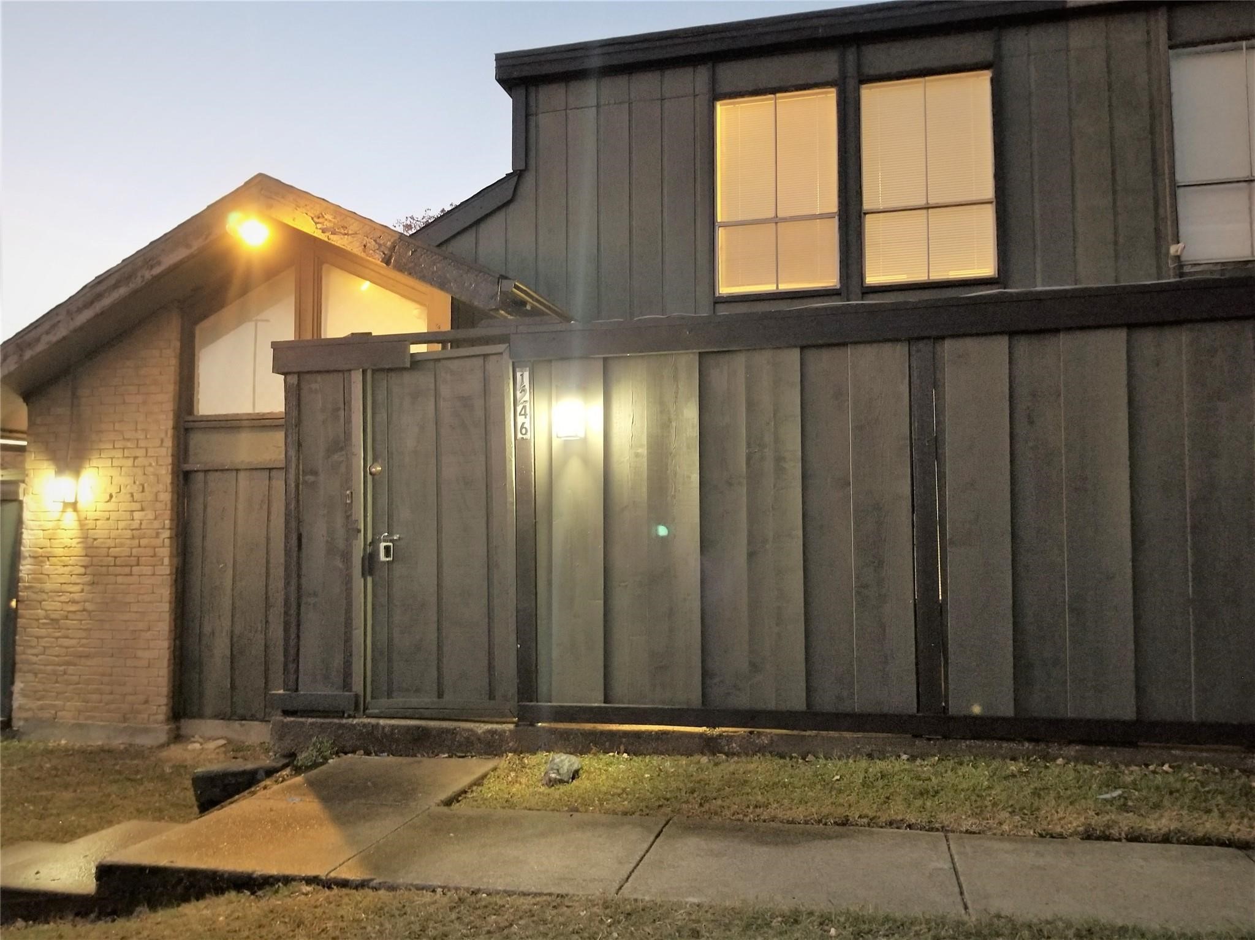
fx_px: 942
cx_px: 628
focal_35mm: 26
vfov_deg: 53.0
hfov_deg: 67.3
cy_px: 470
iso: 400
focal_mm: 4.3
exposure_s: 1/10
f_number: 1.7
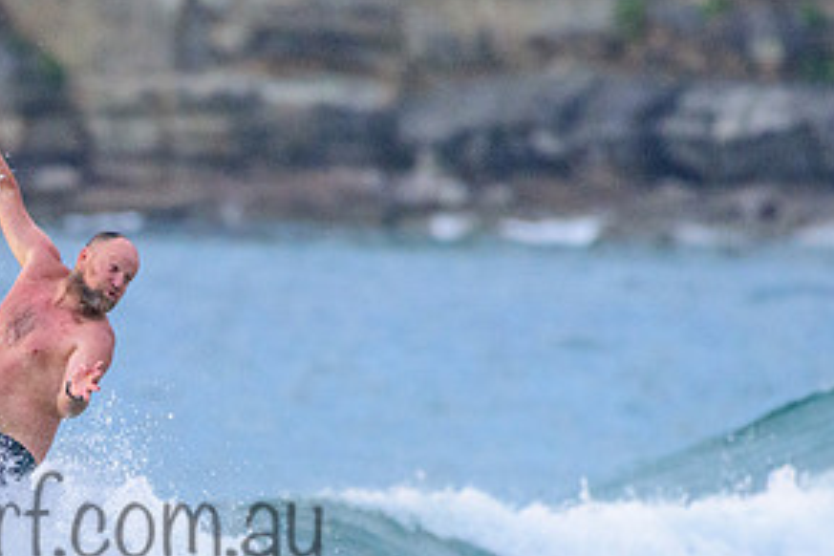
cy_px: 569
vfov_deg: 1.1
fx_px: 28307
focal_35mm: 1222
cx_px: -28
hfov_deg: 1.7
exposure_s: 1/2000
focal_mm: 500
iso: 2500
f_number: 5.6
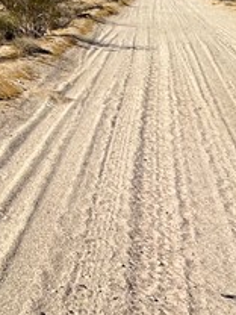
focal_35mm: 69
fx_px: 627
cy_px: -141
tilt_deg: +10.3
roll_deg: -0.5
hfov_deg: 14.1
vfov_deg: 23.3
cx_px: -340
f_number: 2.2
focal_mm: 2.22
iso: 40
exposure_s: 1/3040
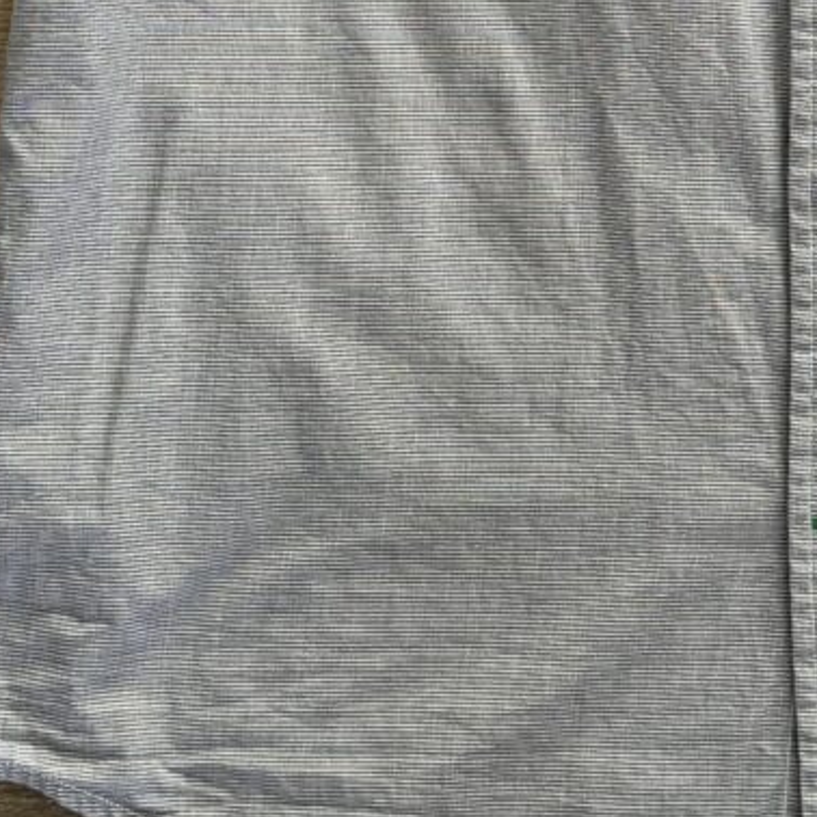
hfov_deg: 15.0
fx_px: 3071
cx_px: 700
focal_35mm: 115
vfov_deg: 14.4
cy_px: -313
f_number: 1.78
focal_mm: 6.76
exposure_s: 1/121
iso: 125
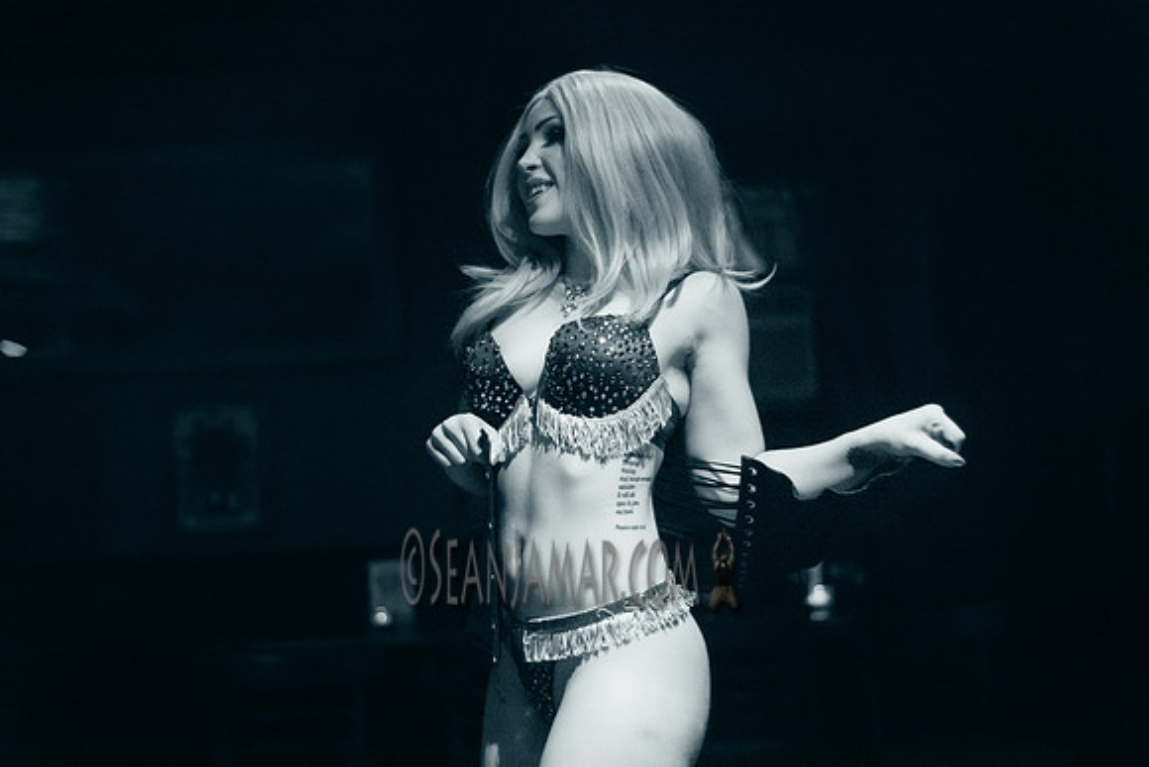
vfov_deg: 27.0
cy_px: 384
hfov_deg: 39.6
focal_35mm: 50
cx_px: 574
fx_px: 1596
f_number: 1.8
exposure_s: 1/400
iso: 4000
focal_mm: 50
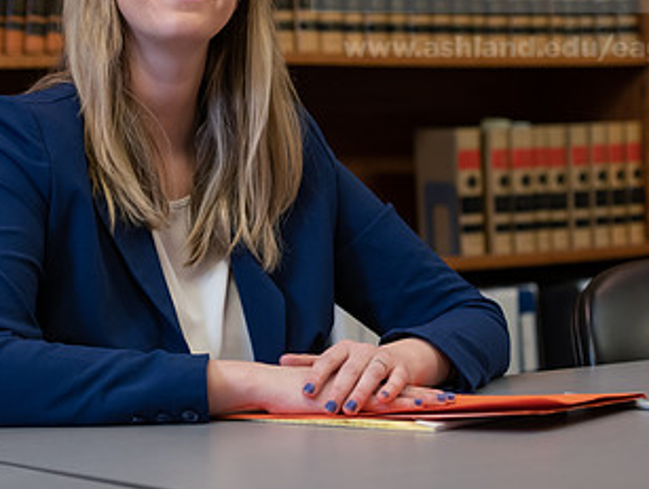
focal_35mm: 127
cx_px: 247
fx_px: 2384
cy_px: 92
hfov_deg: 15.5
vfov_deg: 11.6
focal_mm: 70
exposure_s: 1/160
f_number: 3.2
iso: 800
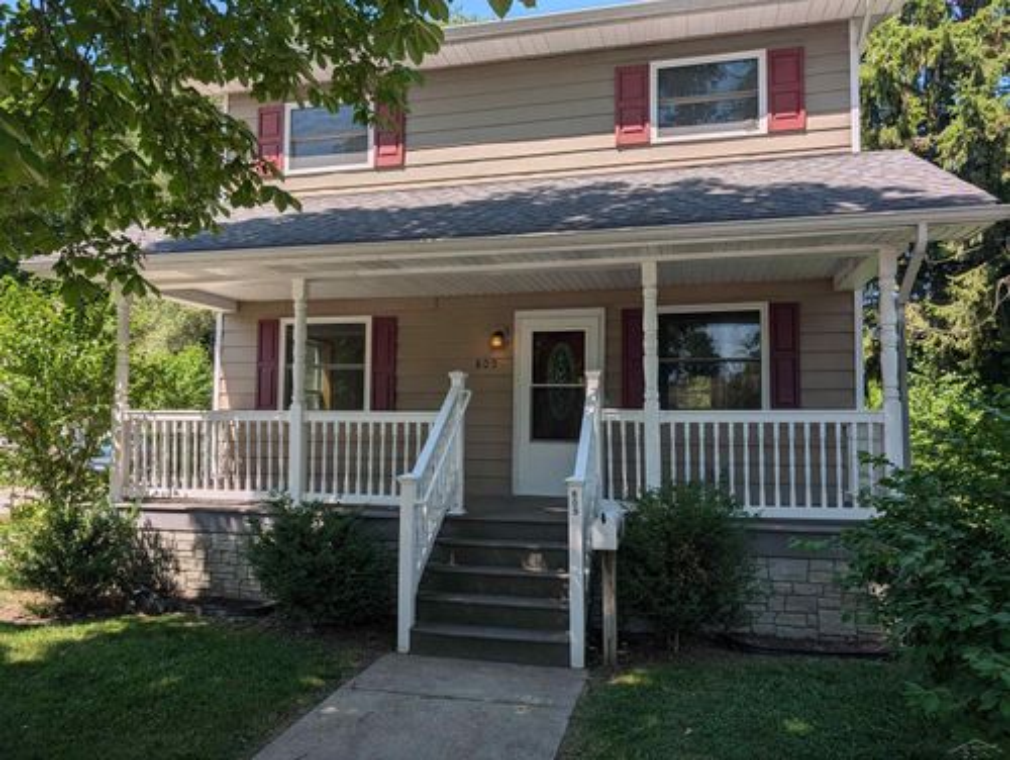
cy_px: 380
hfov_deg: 71.5
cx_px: 505
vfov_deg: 56.9
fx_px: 701
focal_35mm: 24
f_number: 1.68
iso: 21
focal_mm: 6.9
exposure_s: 1/5650
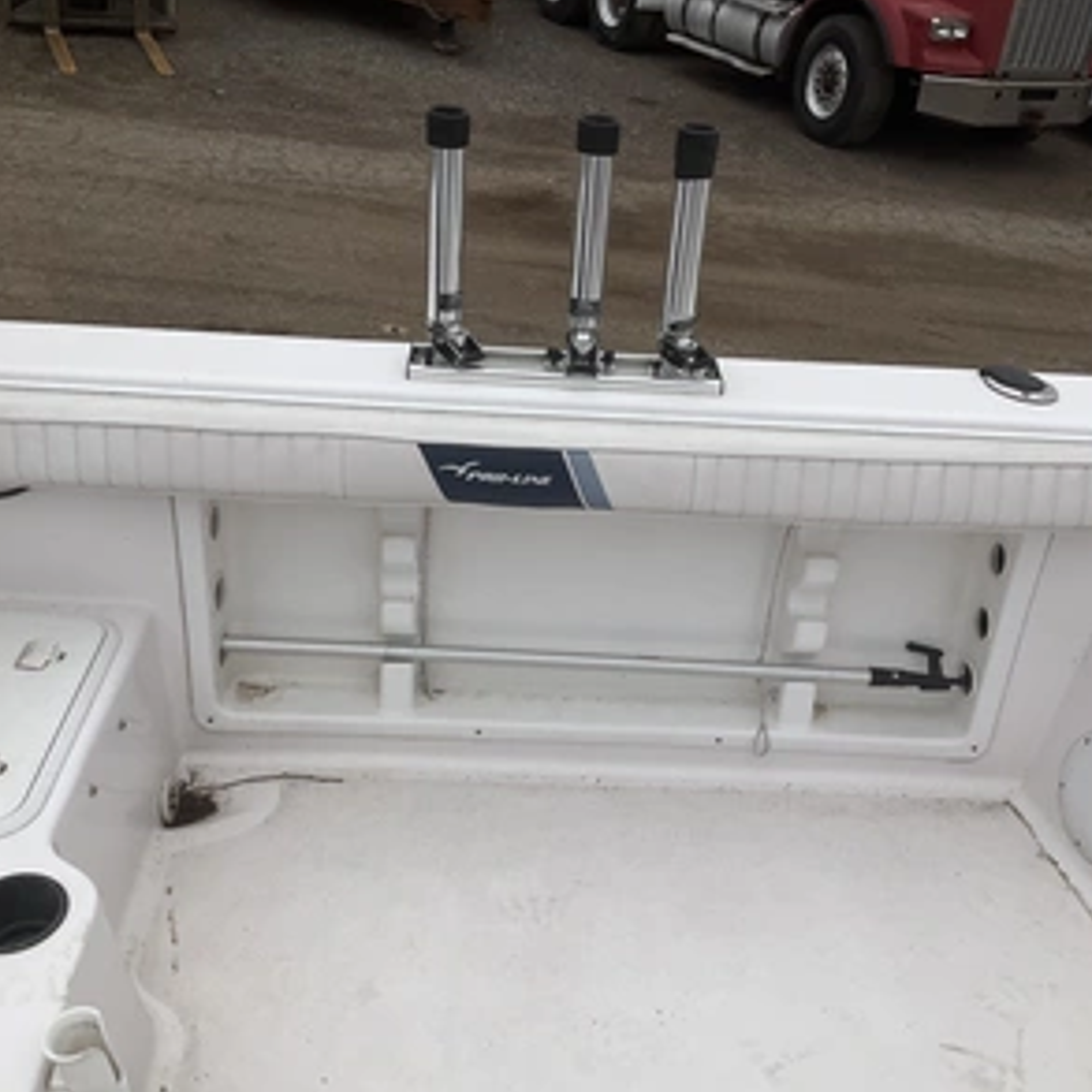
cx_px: 581
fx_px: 1249
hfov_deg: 47.2
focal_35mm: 35
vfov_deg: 47.2
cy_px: 552
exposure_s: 1/2320
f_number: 1.8
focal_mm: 3
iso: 25
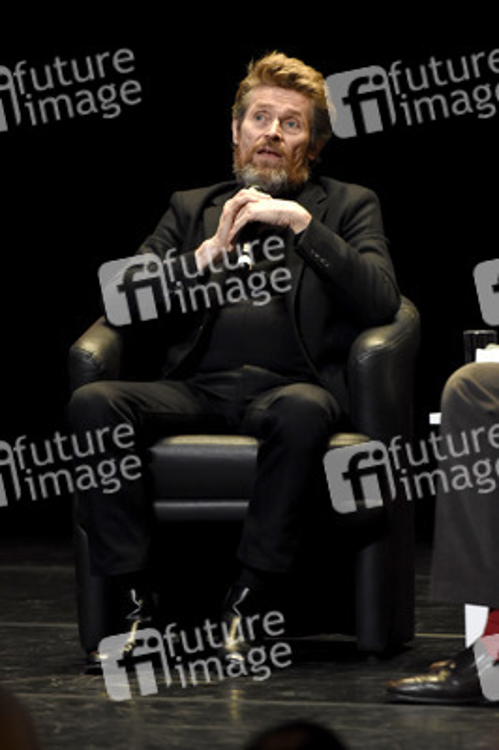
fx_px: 6248
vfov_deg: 6.9
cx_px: 250
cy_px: 375
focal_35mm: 300
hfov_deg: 4.6
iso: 2500
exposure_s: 1/160
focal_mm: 200
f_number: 3.2
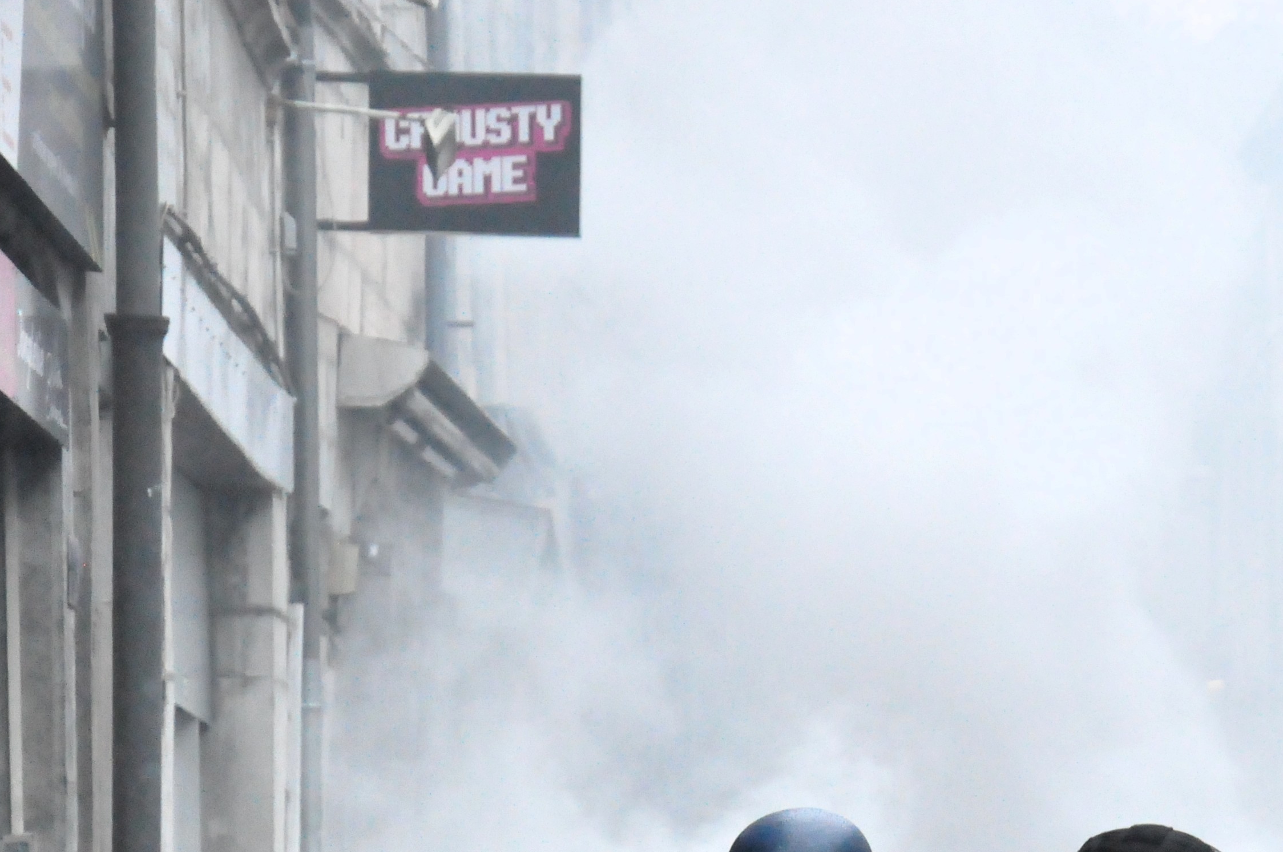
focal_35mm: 186
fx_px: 6619
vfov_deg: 7.3
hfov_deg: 11.0
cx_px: 1037
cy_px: 801
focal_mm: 65
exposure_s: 1/160
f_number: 6.3
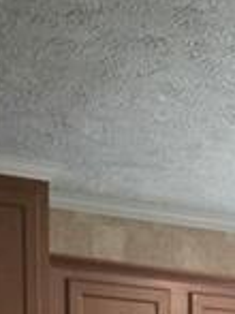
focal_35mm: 120
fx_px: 1088
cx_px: 222
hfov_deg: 12.2
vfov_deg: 13.1
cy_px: 709
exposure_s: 1/60
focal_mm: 5.4
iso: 800
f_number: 1.8
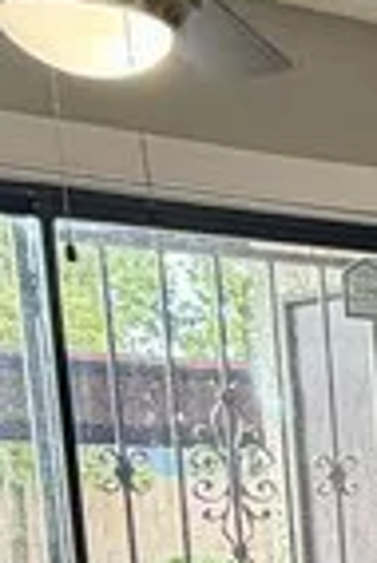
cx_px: 1012
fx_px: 1645
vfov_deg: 17.6
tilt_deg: -11.5
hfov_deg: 10.5
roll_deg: -0.7
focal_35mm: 105
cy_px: 829
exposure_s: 1/120
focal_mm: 2.22
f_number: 2.2
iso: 80
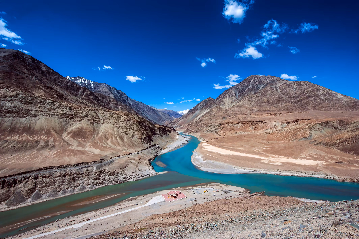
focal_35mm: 14
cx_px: 180
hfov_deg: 104.3
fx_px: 140
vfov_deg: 81.1
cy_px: 120
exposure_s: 1/320
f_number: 22
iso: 320
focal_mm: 14
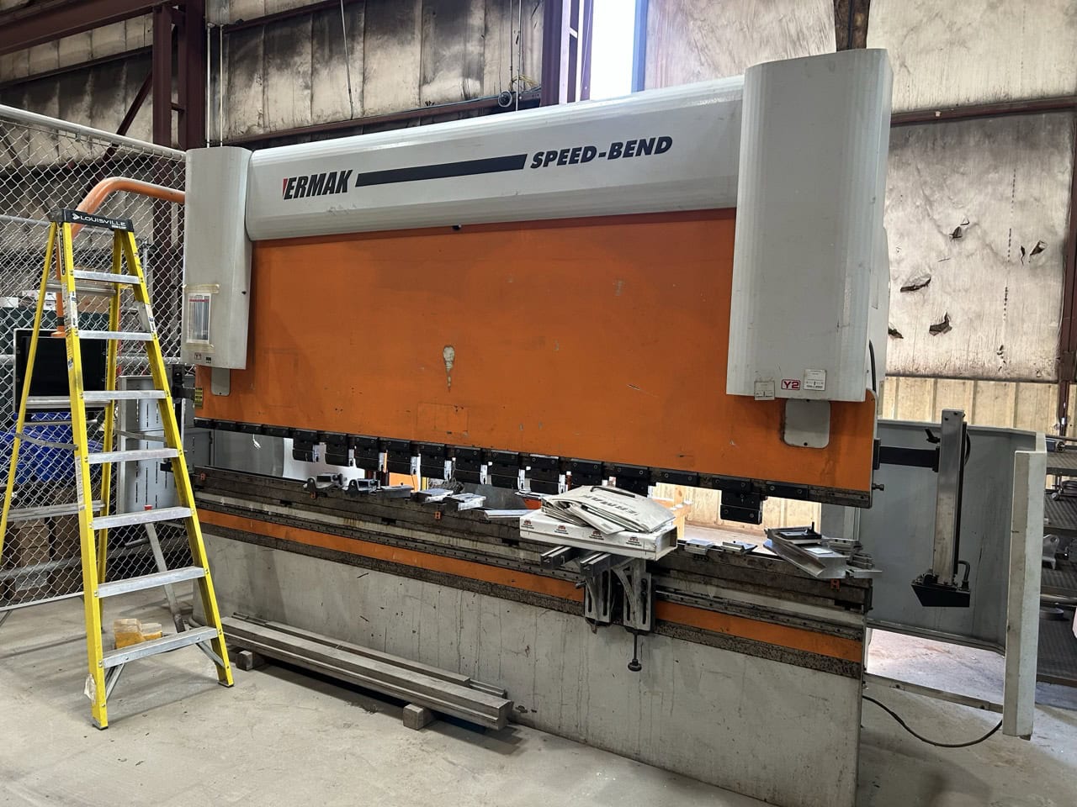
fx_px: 809
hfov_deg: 67.3
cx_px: 538
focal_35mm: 26
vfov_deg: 53.1
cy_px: 404
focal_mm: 5.7
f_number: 1.5
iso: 125
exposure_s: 1/60
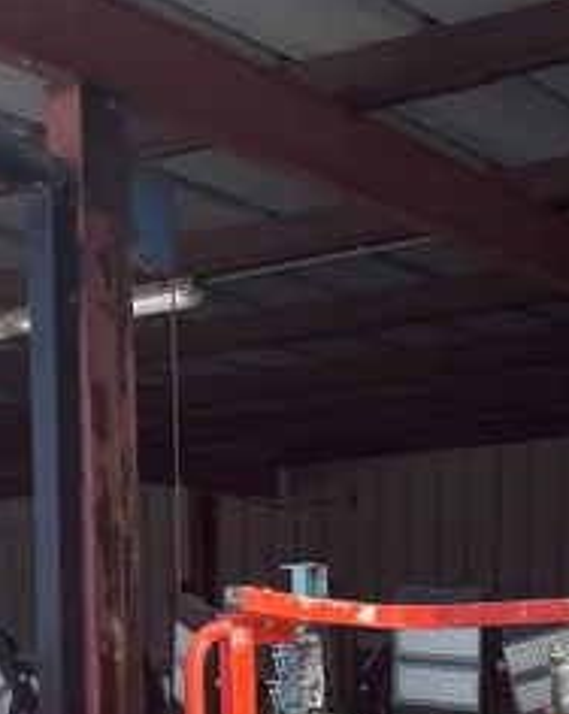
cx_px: 415
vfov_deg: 20.4
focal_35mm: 79
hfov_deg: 19.3
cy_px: 1097
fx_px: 1667
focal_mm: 5.1
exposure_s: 1/1802
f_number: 1.6
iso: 50
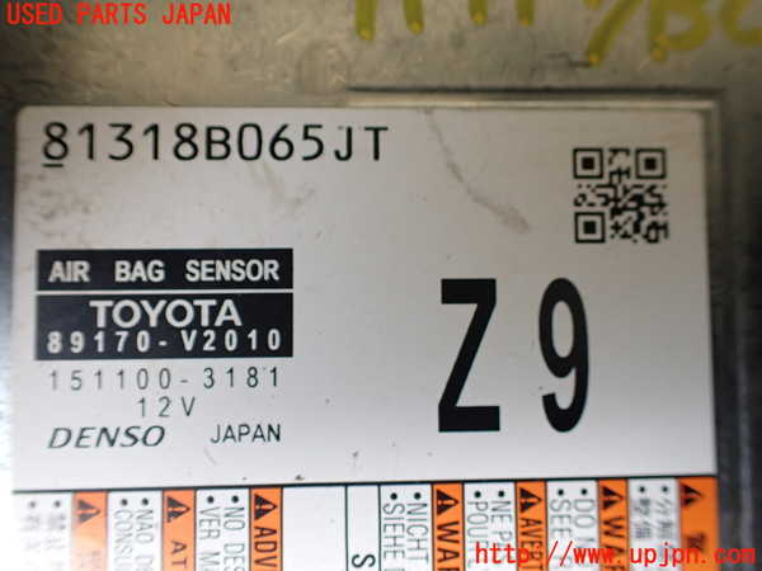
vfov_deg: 46.8
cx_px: 381
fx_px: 660
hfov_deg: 60.0
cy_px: 286
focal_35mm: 30
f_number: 2.3
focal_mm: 5.4
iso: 320
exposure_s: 1/125
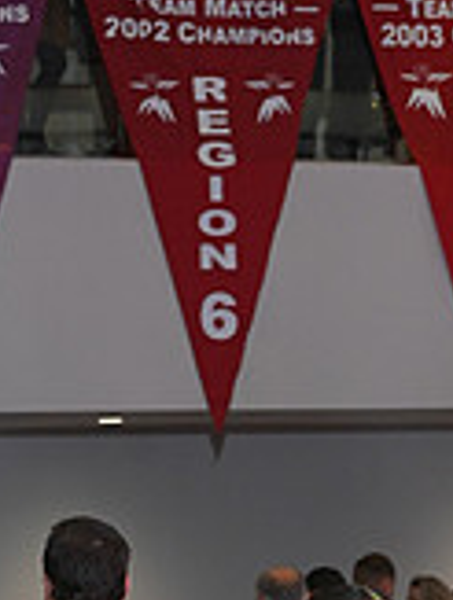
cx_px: 643
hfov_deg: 5.8
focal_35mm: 256
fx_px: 4449
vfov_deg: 7.6
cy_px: 740
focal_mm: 75
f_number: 4.5
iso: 1600
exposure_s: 1/200
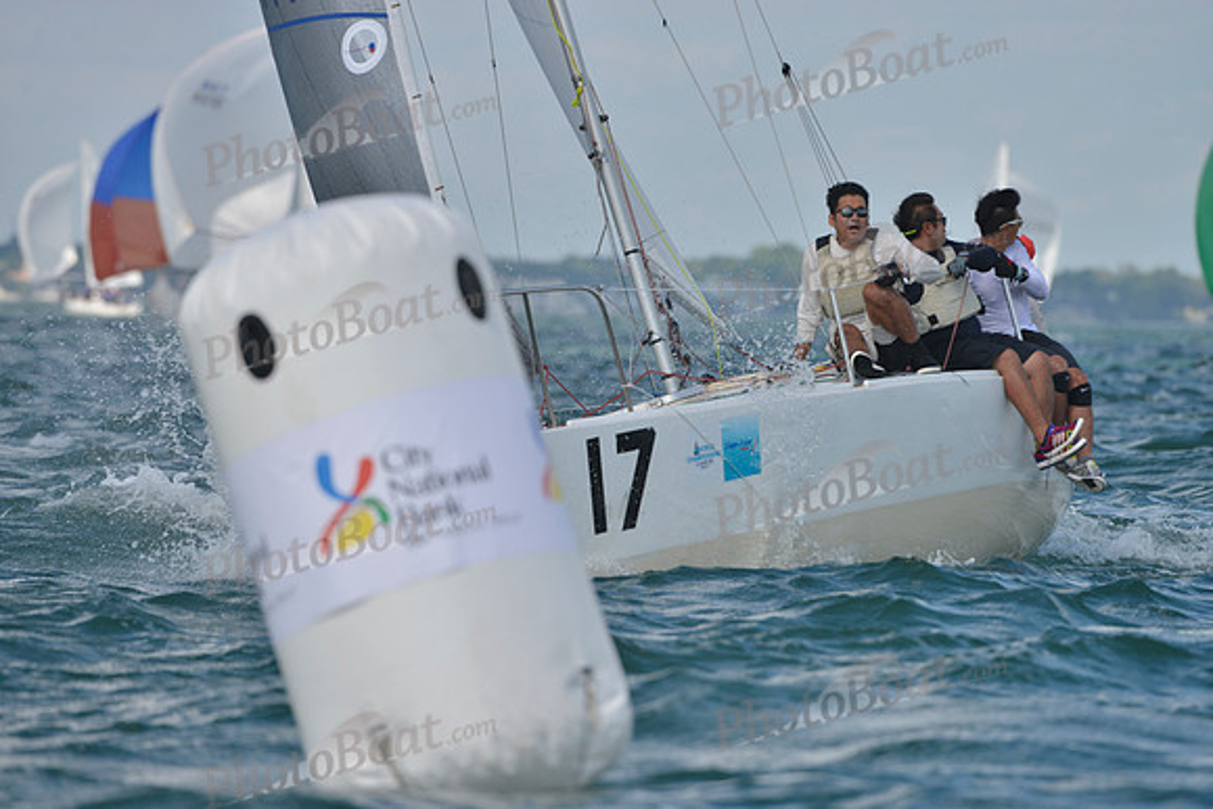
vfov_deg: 3.4
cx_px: 606
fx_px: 13480
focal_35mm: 400
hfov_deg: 5.2
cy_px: 404
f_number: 6.3
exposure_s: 1/1000
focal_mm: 400
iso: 200
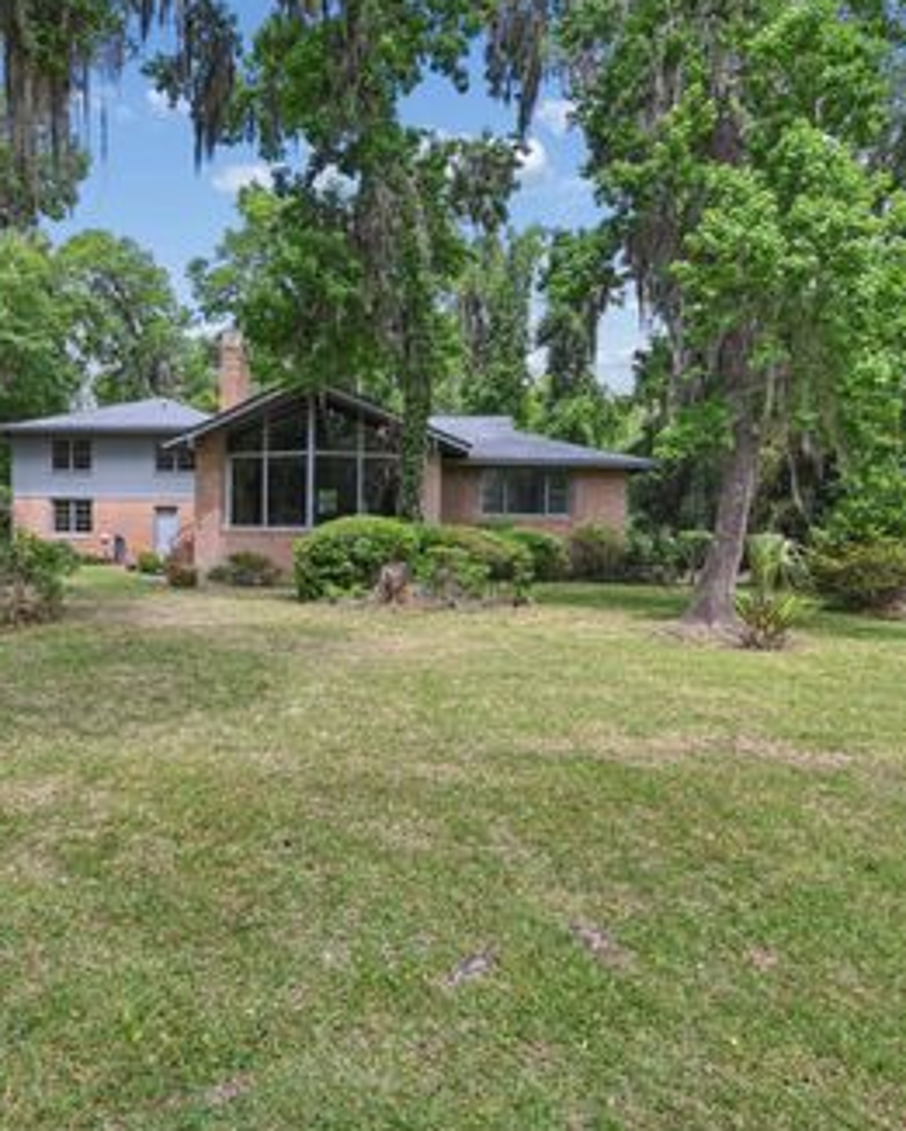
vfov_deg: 72.6
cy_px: 564
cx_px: 326
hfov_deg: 59.9
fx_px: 771
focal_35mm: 23
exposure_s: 1/125
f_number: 9
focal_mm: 16
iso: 250
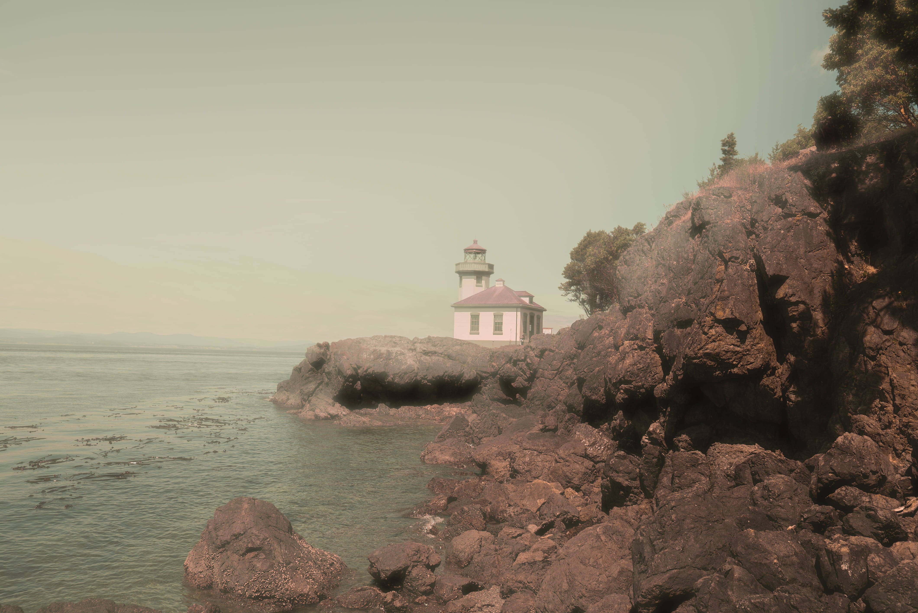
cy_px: 306
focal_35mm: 31
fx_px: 791
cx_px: 459
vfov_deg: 42.4
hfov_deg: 60.3
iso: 100
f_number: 4
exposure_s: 1/1250
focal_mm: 31
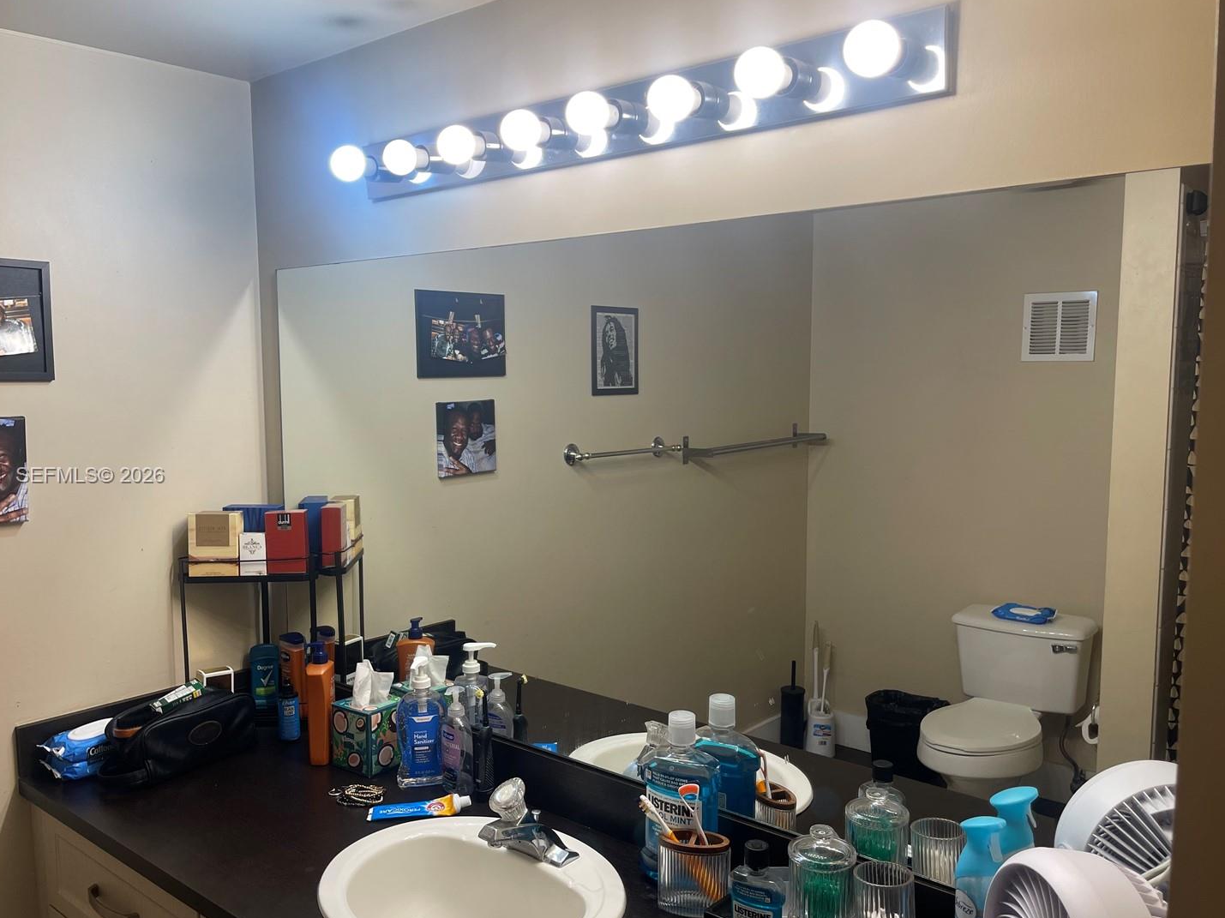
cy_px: 477
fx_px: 991
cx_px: 583
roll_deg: +1.3
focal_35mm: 28
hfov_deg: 63.4
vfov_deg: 49.7
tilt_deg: -7.3
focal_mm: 5.1
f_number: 1.6
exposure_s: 1/120
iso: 64
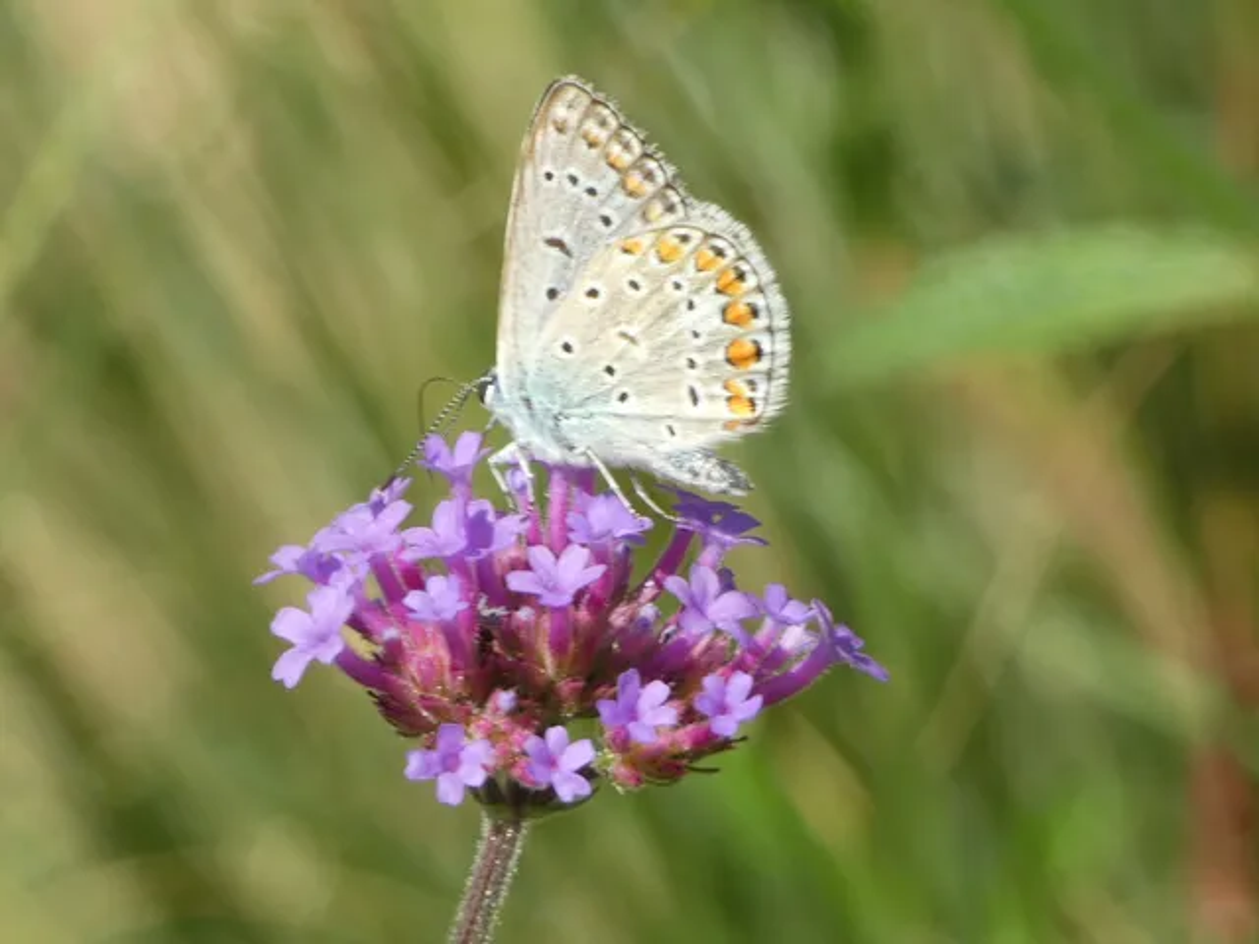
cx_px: 630
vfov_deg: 4.2
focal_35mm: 350
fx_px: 12730
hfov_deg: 5.7
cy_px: 472
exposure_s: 1/125
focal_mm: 62.7
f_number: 5.6
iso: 80
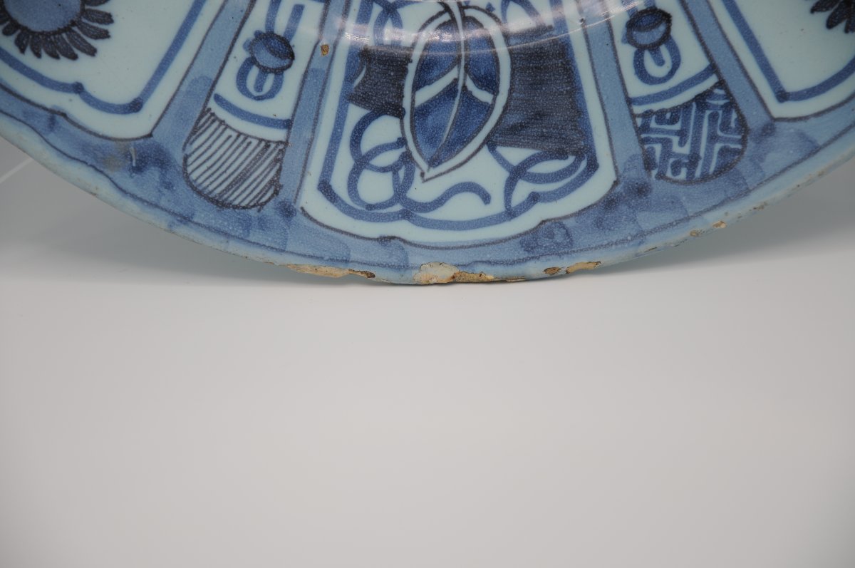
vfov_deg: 8.7
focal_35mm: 158
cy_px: 284
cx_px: 428
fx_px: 3736
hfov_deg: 13.1
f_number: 5.6
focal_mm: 105
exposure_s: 1/100
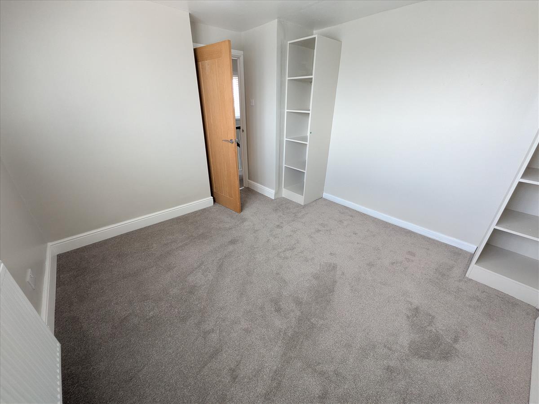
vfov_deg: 85.7
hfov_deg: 102.1
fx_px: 218
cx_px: 270
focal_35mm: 14
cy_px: 202
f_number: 2.2
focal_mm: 1.85
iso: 87
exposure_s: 1/99.1
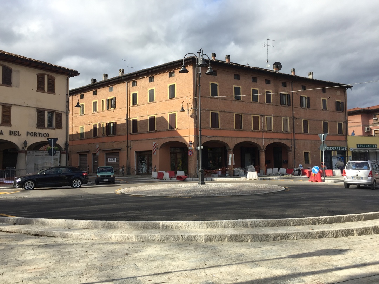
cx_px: 190
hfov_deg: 61.7
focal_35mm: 29
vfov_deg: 48.2
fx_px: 318
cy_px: 142
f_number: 2.2
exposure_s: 1/920
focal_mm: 4.15
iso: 32
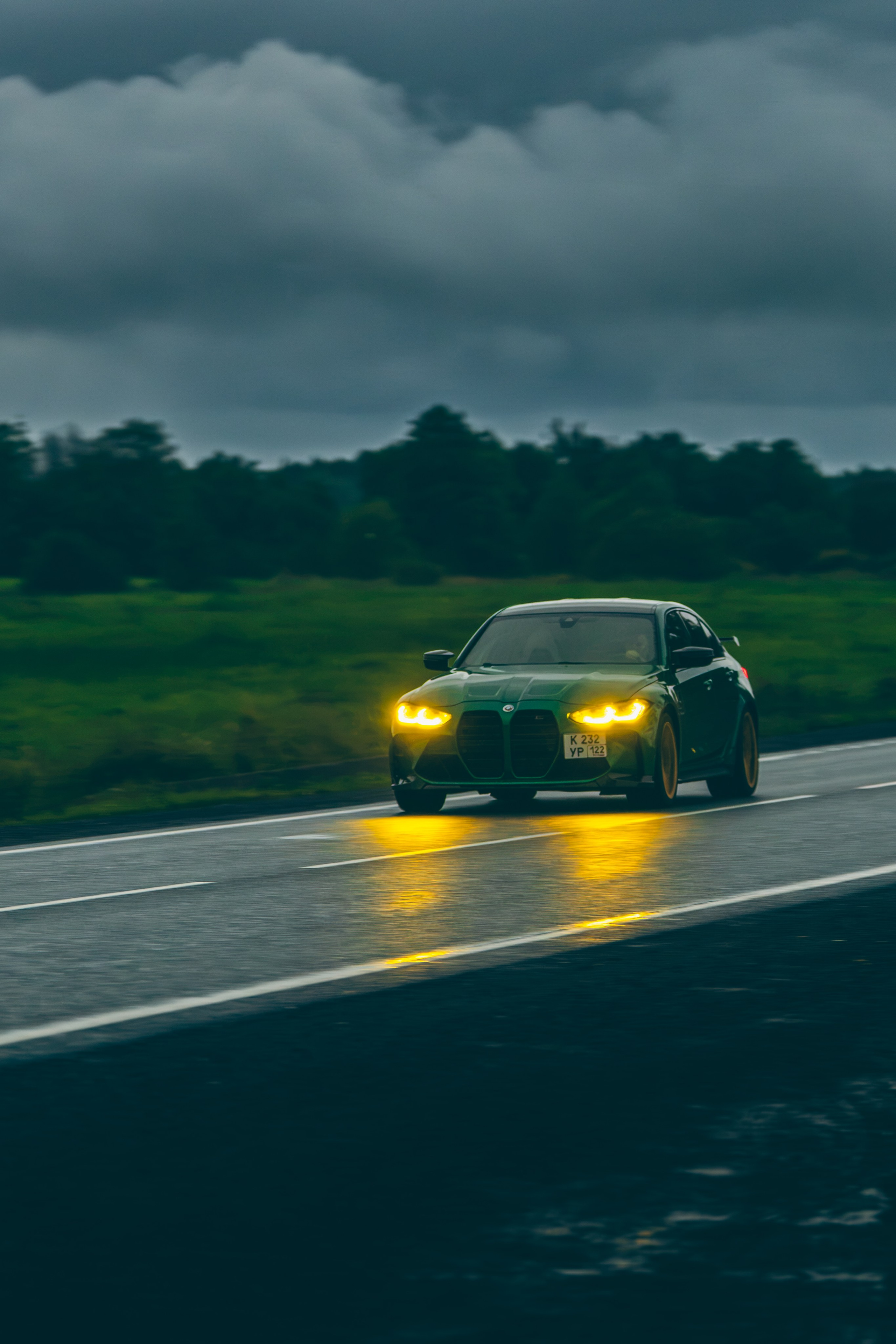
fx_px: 7141
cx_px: 690
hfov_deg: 7.2
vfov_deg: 10.7
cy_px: 423
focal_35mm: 191
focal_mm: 91
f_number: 2.8
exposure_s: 1/50
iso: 800
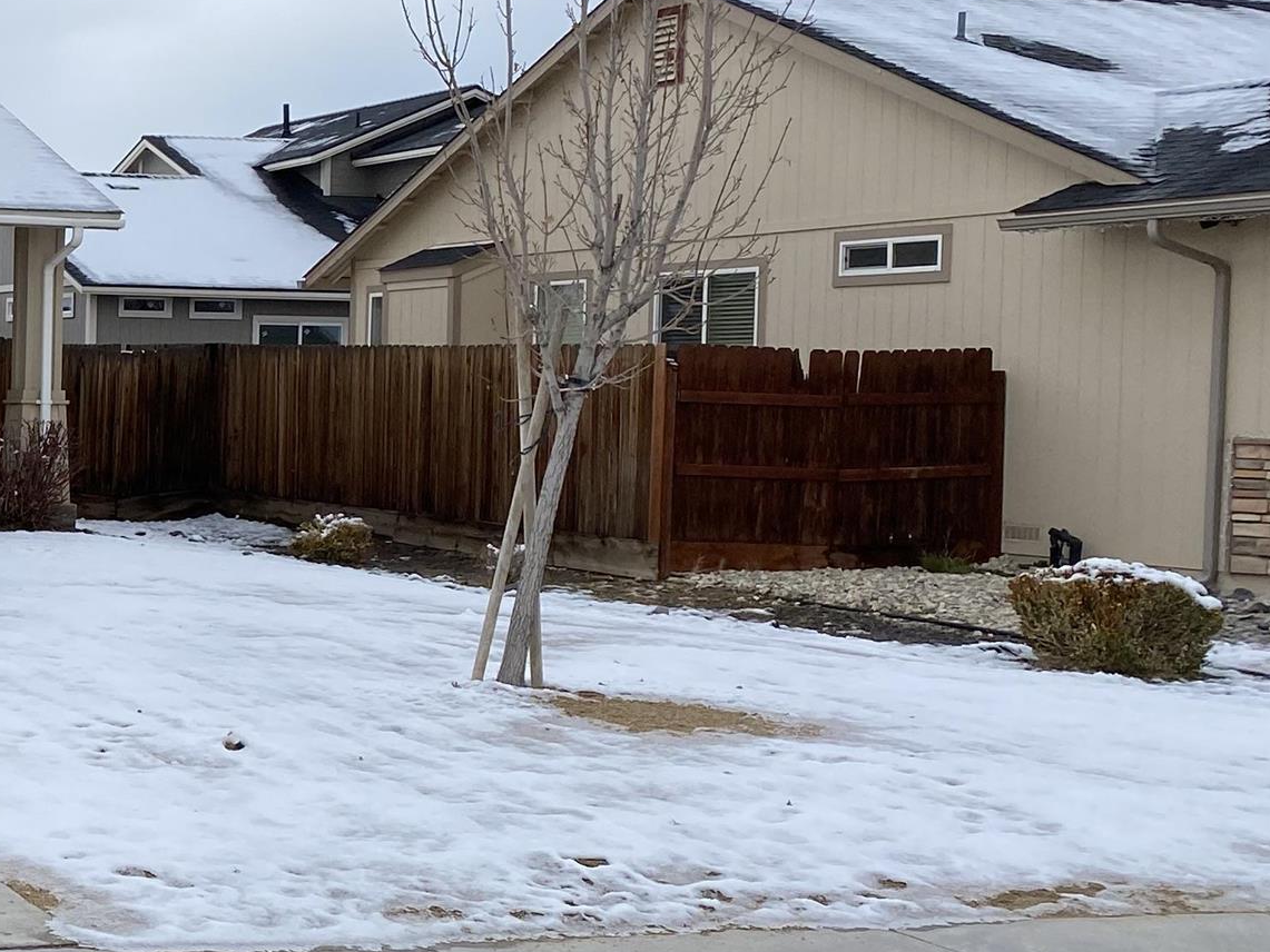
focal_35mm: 70
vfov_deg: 21.0
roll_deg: -1.0
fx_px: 2568
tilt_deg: -1.3
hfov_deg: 24.3
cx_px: -384
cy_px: 517
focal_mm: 4.25
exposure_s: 1/2410
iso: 32
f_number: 1.8
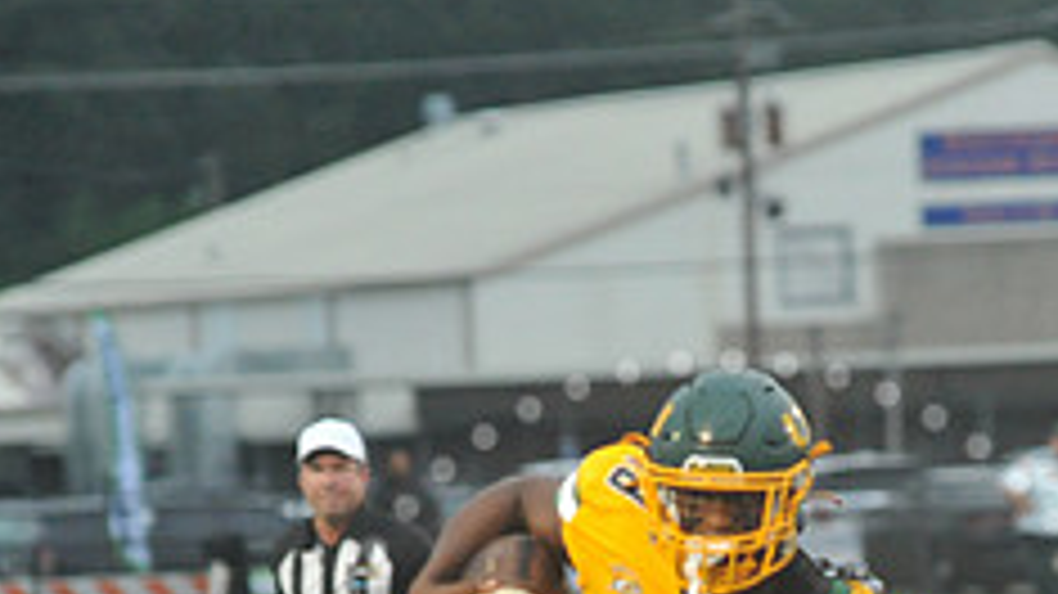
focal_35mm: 517
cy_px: 774
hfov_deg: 4.2
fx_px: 14499
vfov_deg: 2.3
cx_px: 725
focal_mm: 200
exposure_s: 1/320
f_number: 5
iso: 4000
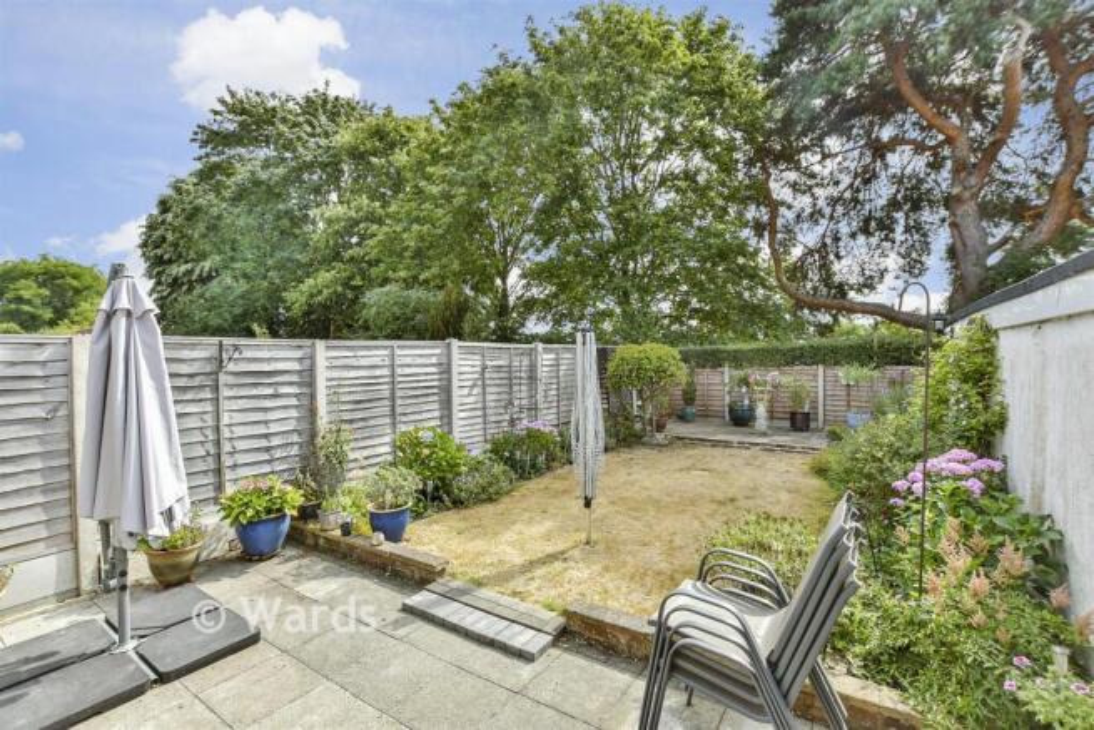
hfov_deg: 100.4
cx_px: 547
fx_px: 456
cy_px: 365
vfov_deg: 77.4
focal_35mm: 15
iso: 500
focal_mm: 10
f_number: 9
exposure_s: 1/320
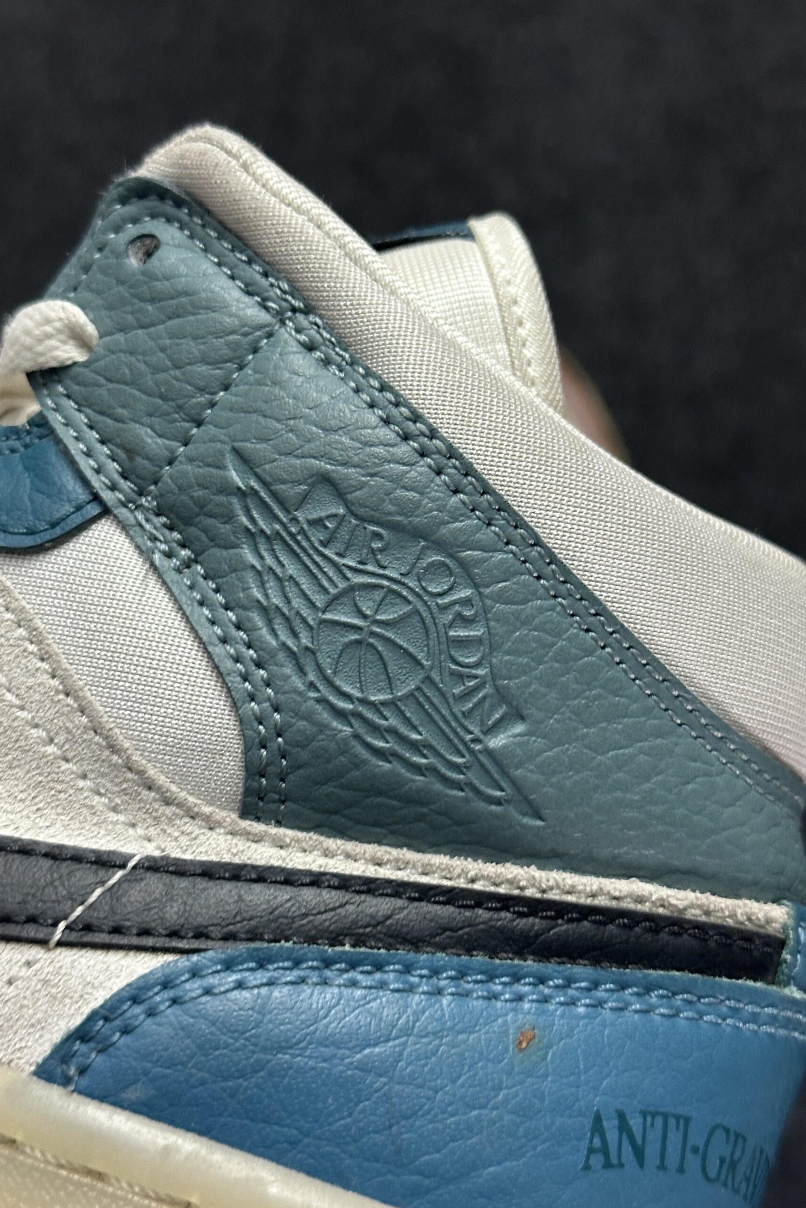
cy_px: 604
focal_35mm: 50
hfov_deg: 27.0
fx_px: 1679
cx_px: 373
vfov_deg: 39.6
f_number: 1.78
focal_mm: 6.86
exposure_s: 1/50
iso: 250
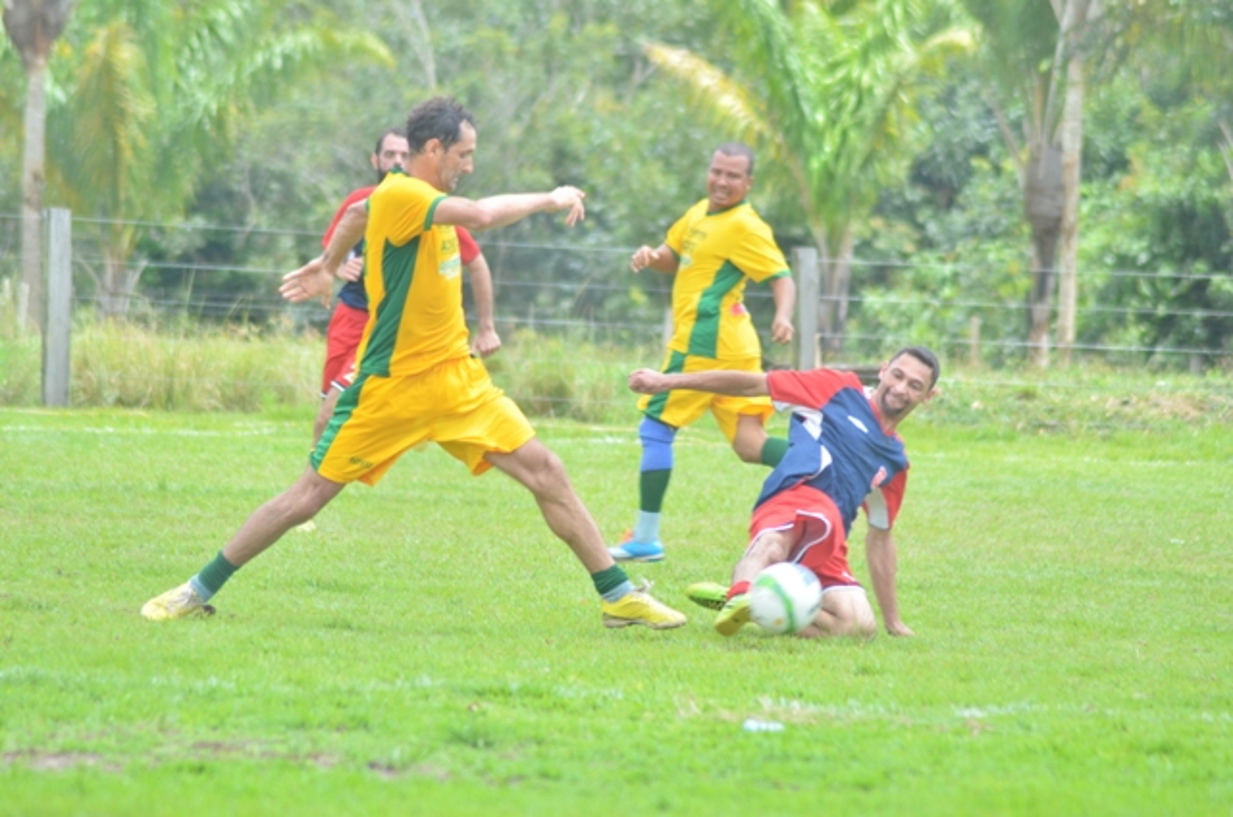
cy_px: 408
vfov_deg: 4.6
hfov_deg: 6.9
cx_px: 616
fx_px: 10254
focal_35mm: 300
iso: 200
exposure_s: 1/320
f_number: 5
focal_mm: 200
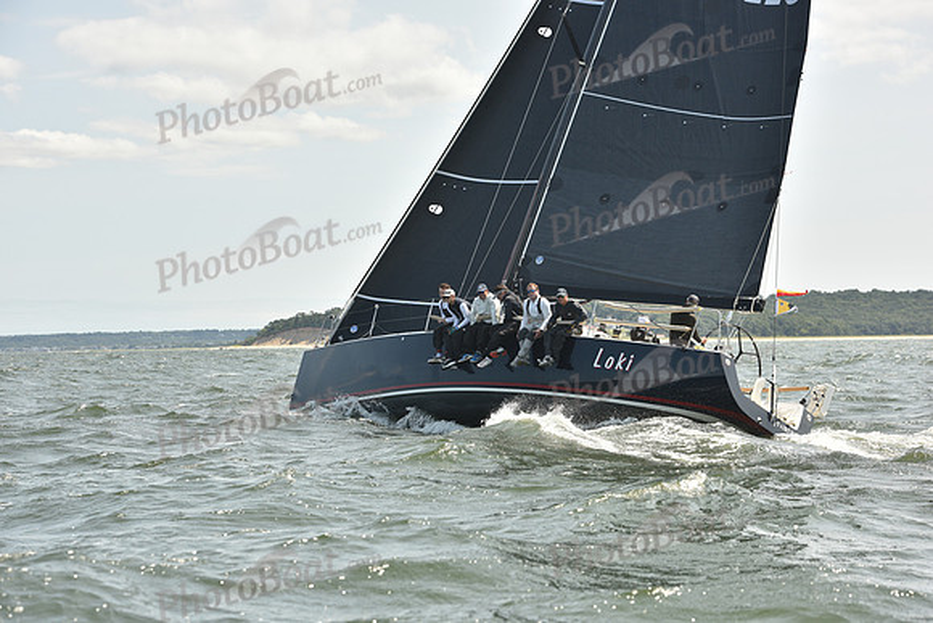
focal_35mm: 98
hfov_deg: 20.8
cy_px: 312
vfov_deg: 14.0
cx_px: 466
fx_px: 2540
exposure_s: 1/800
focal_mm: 98
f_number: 7.1
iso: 250
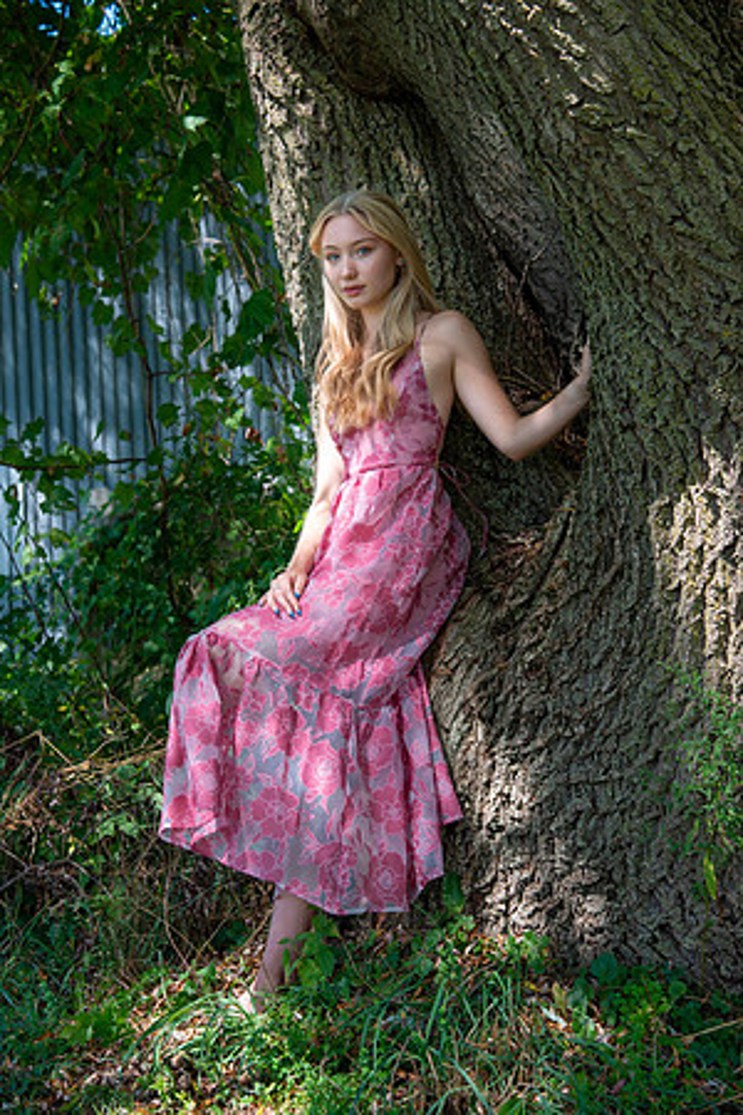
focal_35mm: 62
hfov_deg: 21.9
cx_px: 372
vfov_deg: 32.4
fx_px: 1919
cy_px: 558
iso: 320
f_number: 5.6
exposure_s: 1/160
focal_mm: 62
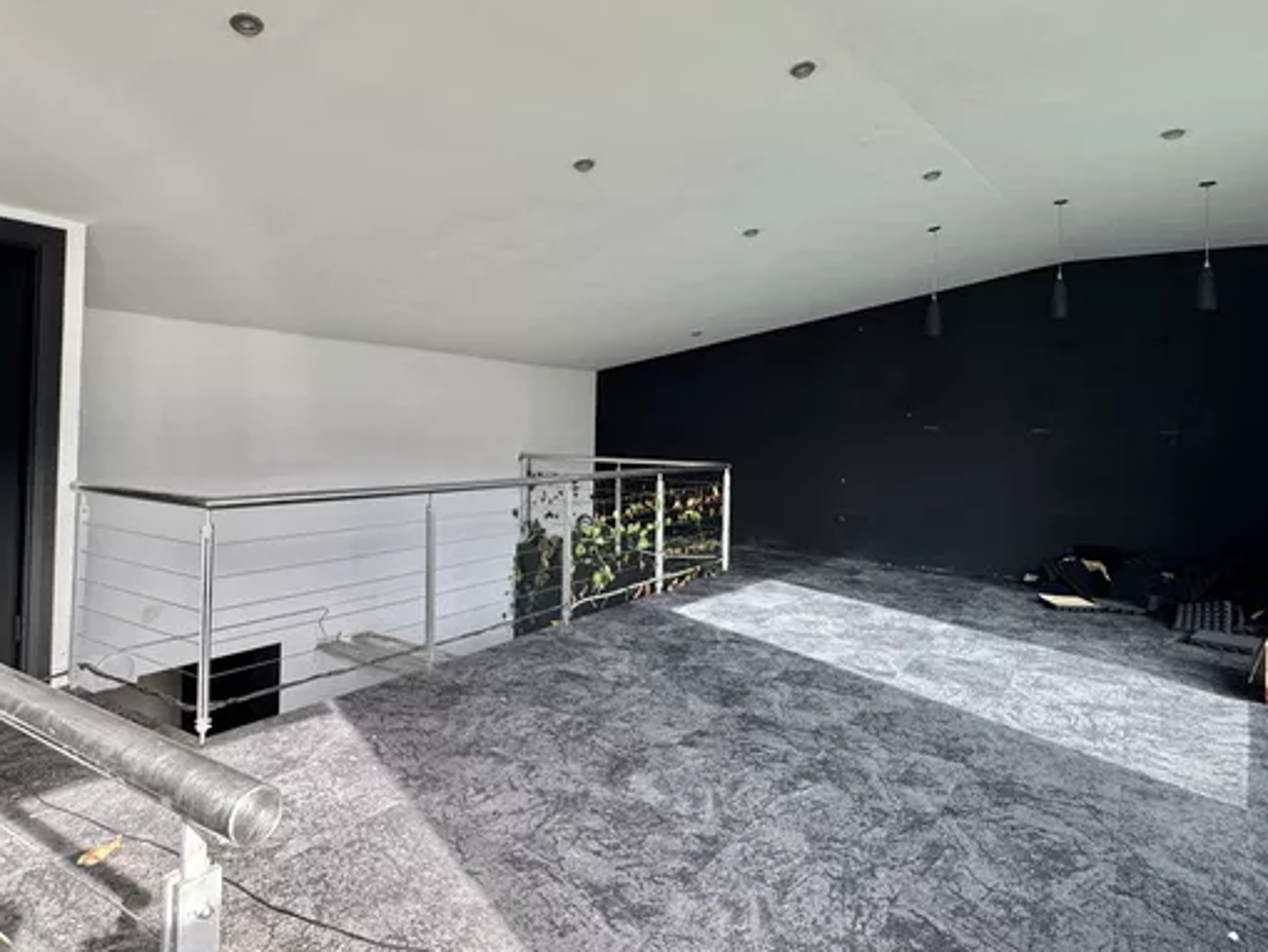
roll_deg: -1.2
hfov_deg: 76.3
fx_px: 806
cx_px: 605
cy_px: 416
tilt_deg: +0.3
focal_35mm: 22
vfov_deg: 60.9
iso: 125
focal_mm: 2.22
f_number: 2.2
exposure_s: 1/99
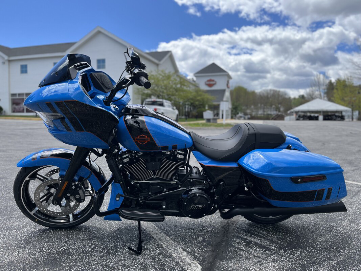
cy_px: 136
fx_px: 271
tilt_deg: -2.7
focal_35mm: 26
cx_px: 180
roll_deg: -0.2
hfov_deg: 67.3
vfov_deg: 53.1
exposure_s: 1/2024
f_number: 1.6
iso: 50
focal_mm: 5.1
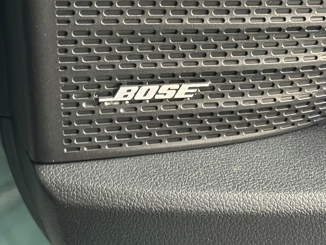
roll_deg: -3.5
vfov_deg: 15.5
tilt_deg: -21.6
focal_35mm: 95
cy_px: 78
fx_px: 895
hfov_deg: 20.6
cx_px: 158
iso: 800
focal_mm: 6.86
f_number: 1.78
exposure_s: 1/30
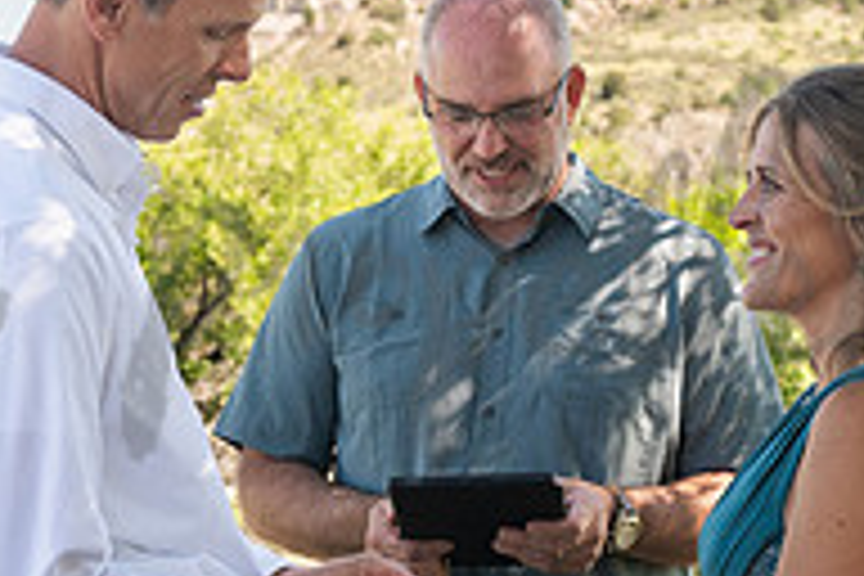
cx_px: 536
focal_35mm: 133
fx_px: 3192
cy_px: 261
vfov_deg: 10.3
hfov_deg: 15.4
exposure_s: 1/2000
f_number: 5.3
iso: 1250
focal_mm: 44
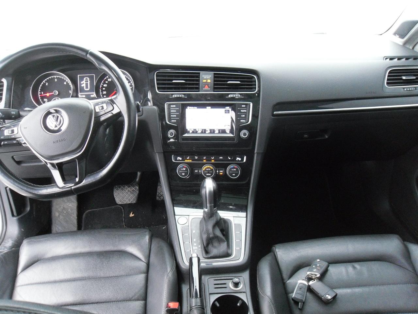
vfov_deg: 40.7
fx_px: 423
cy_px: 157
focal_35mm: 35
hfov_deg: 52.6
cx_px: 209
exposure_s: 1/10
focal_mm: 6.3
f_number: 3.5
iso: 400
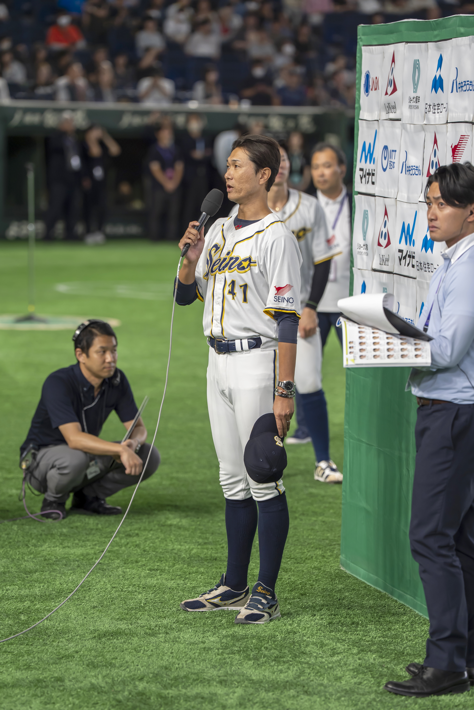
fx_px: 3357
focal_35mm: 170
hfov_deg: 8.1
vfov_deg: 12.1
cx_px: 237
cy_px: 355
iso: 1000
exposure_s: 1/500
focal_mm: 170
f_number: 3.5
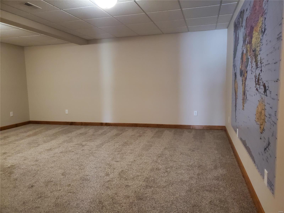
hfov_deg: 67.3
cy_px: 106
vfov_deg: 53.1
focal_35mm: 26
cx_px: 142
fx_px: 213
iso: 640
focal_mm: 4.3
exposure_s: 1/40
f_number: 1.5
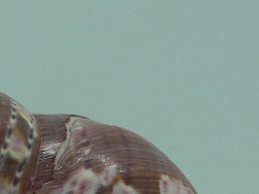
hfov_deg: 15.3
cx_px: 35
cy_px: 269
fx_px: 957
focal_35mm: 128
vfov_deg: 11.2
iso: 80
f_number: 2.8
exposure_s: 1/60
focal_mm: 4.6
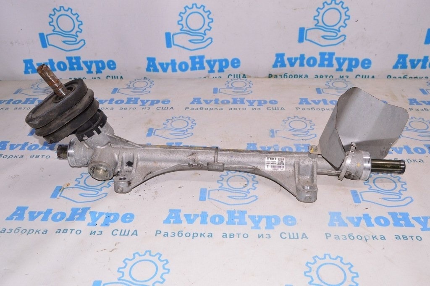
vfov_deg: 38.3
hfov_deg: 55.1
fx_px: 412
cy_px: 143
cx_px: 215
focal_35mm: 34
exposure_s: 1/200
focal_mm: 23
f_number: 8
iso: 1600
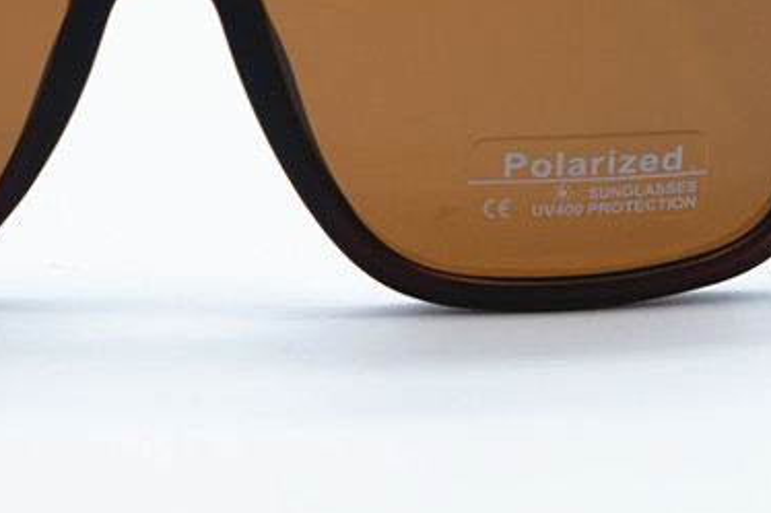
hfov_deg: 9.7
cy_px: 39
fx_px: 4517
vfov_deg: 6.5
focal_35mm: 211
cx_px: 196
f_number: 4.5
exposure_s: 1/240
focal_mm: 52.7
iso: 160
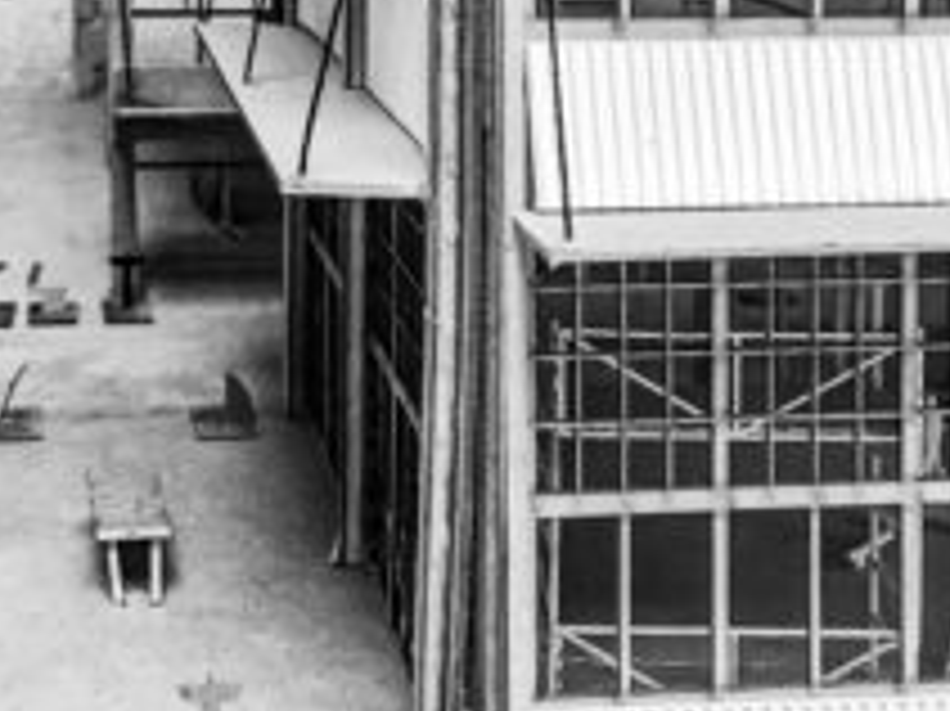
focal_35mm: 70
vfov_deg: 19.4
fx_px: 1920
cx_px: 266
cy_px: -216
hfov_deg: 27.5
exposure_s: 1/25
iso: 32
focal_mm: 3.99
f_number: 1.8
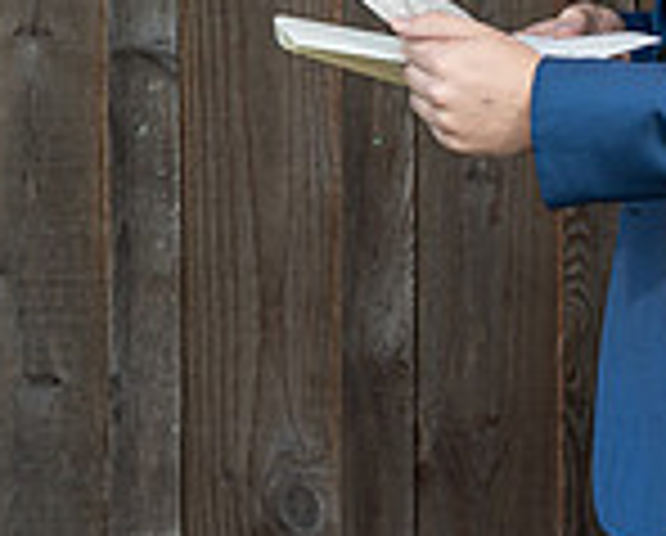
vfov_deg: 4.5
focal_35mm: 347
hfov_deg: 5.5
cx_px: 1205
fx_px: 6853
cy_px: -122
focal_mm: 91
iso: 250
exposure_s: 1/200
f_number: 4
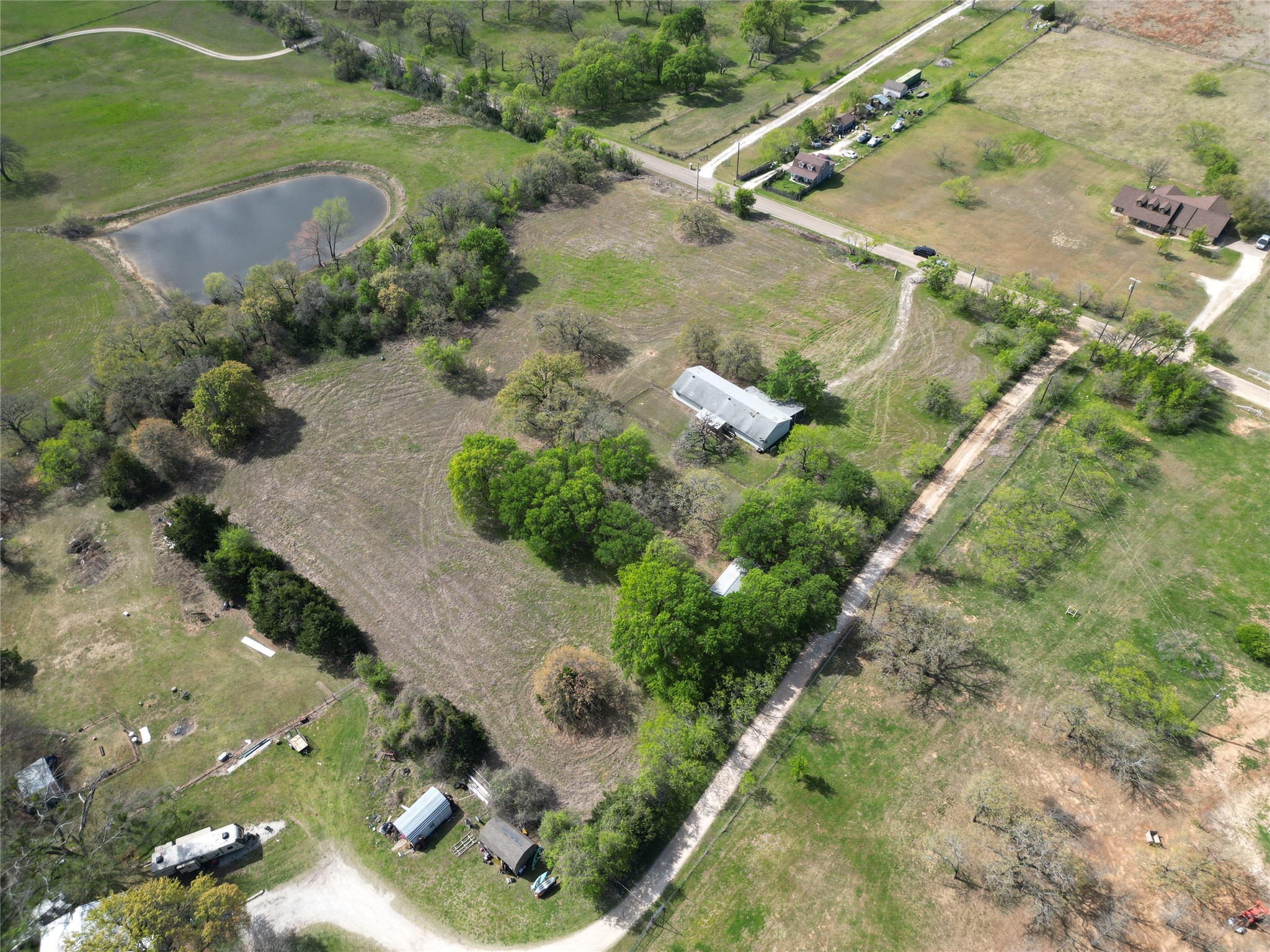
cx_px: 635
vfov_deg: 56.8
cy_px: 476
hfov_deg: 71.6
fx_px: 881
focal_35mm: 24
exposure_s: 1/2000
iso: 100
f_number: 1.7
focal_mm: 6.72
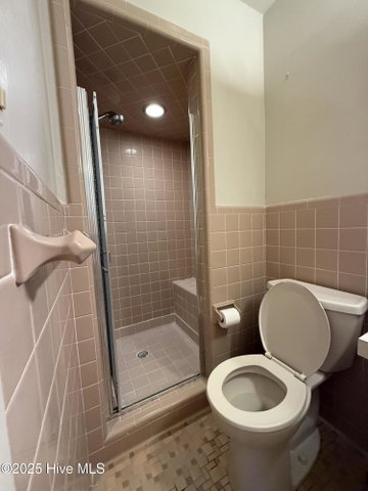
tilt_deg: -5.2
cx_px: 184
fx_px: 198
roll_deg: +1.5
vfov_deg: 102.1
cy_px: 246
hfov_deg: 85.7
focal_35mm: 14
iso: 640
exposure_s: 1/60
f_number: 2.2
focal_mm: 2.22
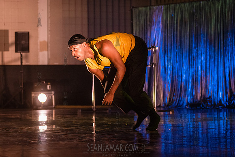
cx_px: 118
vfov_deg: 13.0
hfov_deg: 19.5
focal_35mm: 105
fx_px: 686
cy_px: 78
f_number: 4
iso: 8000
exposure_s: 1/320
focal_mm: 105
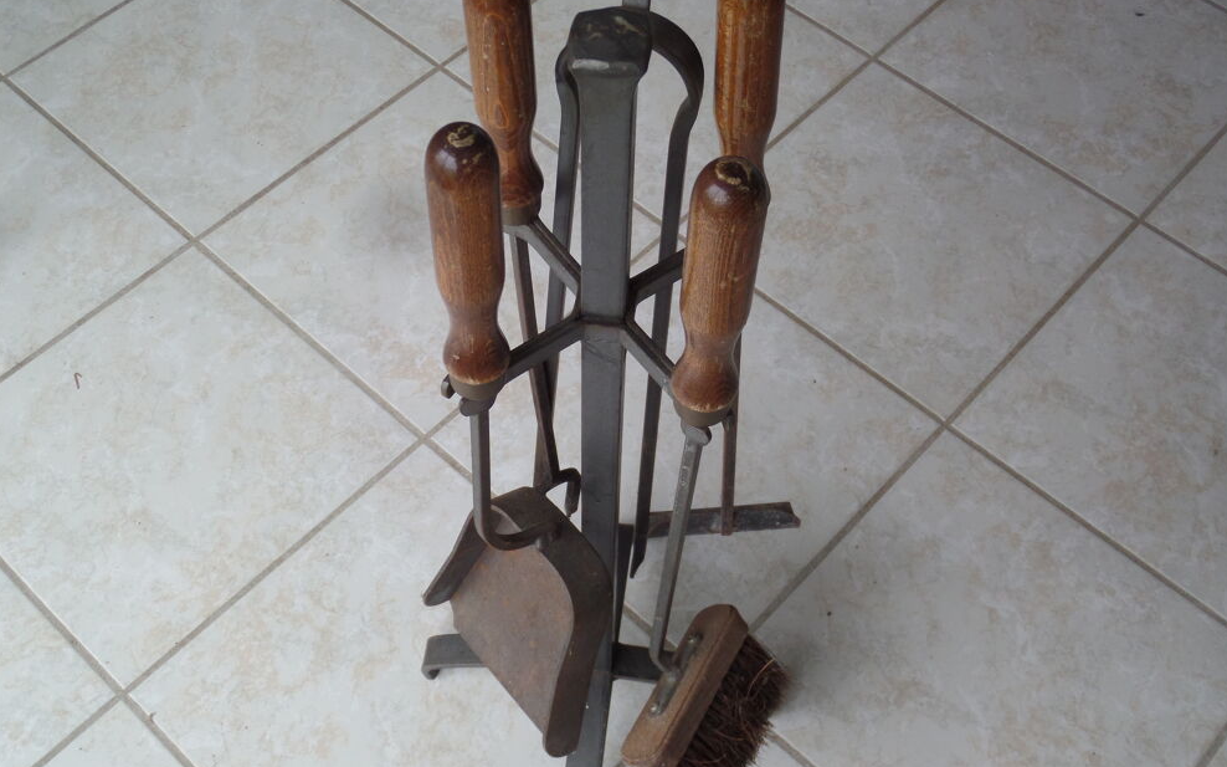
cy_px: 392
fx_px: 1471
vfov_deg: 29.2
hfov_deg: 45.3
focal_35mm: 44
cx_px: 614
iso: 160
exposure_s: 1/45
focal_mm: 6.8
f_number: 3.6
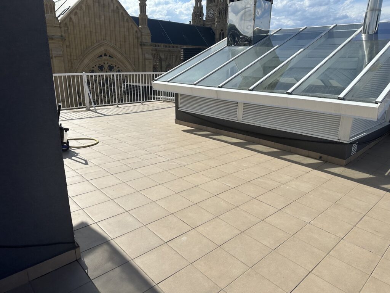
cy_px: 146
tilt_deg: -19.7
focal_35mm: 24
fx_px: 270
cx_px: 195
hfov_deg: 71.6
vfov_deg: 56.8
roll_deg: +1.3
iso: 80
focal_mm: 6.86
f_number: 1.78
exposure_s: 1/7576
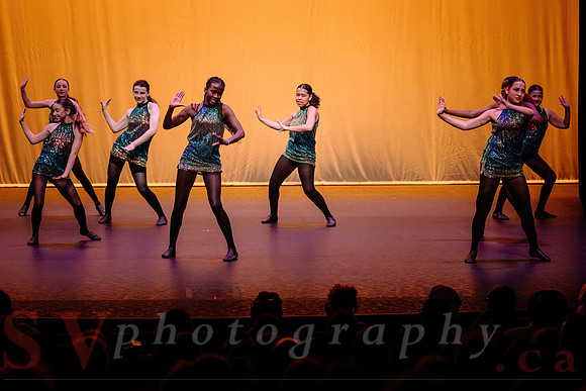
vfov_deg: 12.0
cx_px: 269
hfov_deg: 18.0
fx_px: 1854
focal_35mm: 114
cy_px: 169
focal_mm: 98
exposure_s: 1/400
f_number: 3.2
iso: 1600
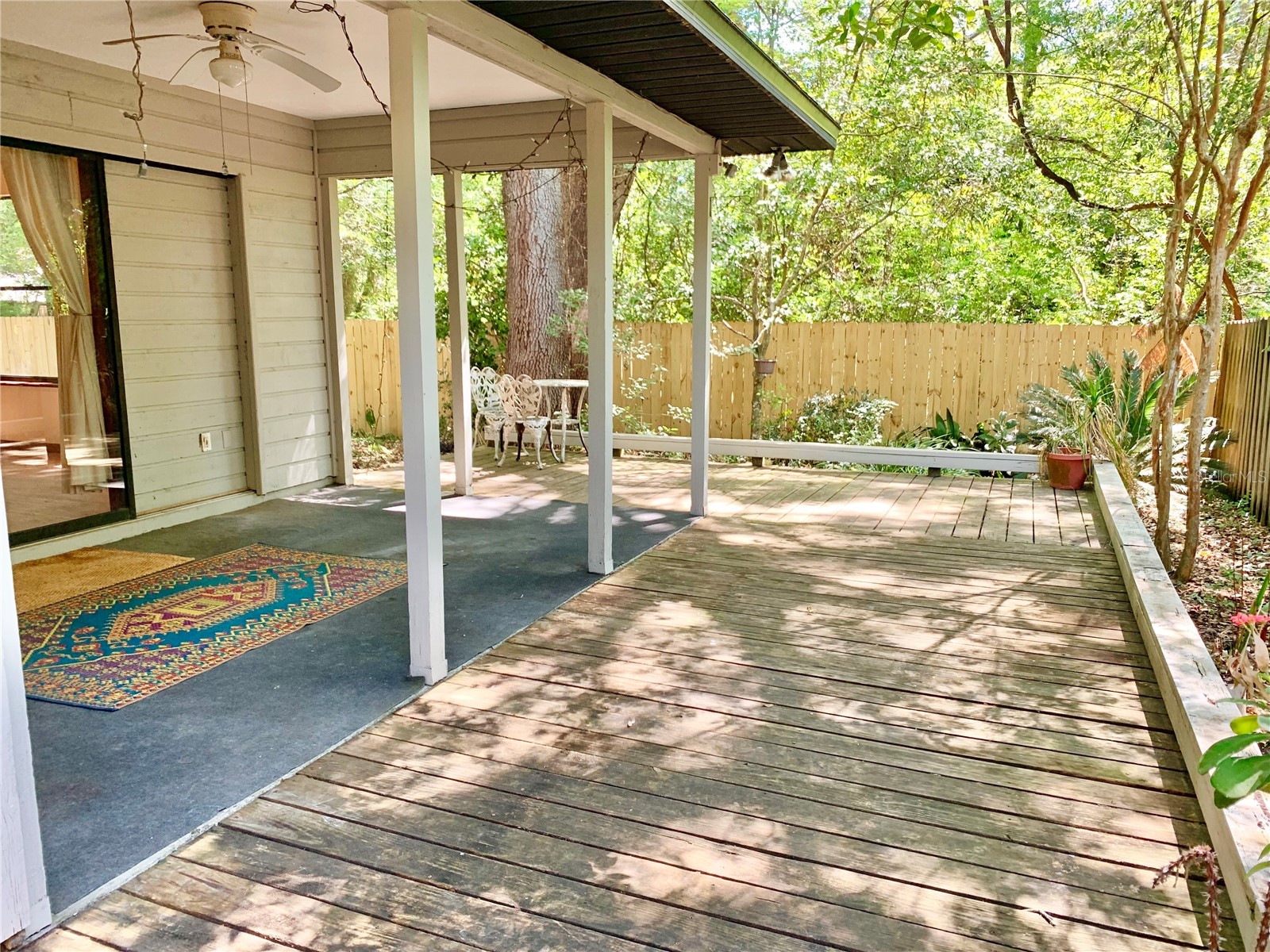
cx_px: 635
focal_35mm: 26
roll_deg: -0.3
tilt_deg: -9.4
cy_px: 476
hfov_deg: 67.3
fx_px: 954
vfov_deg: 53.1
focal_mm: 4.25
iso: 80
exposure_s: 1/121
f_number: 1.8
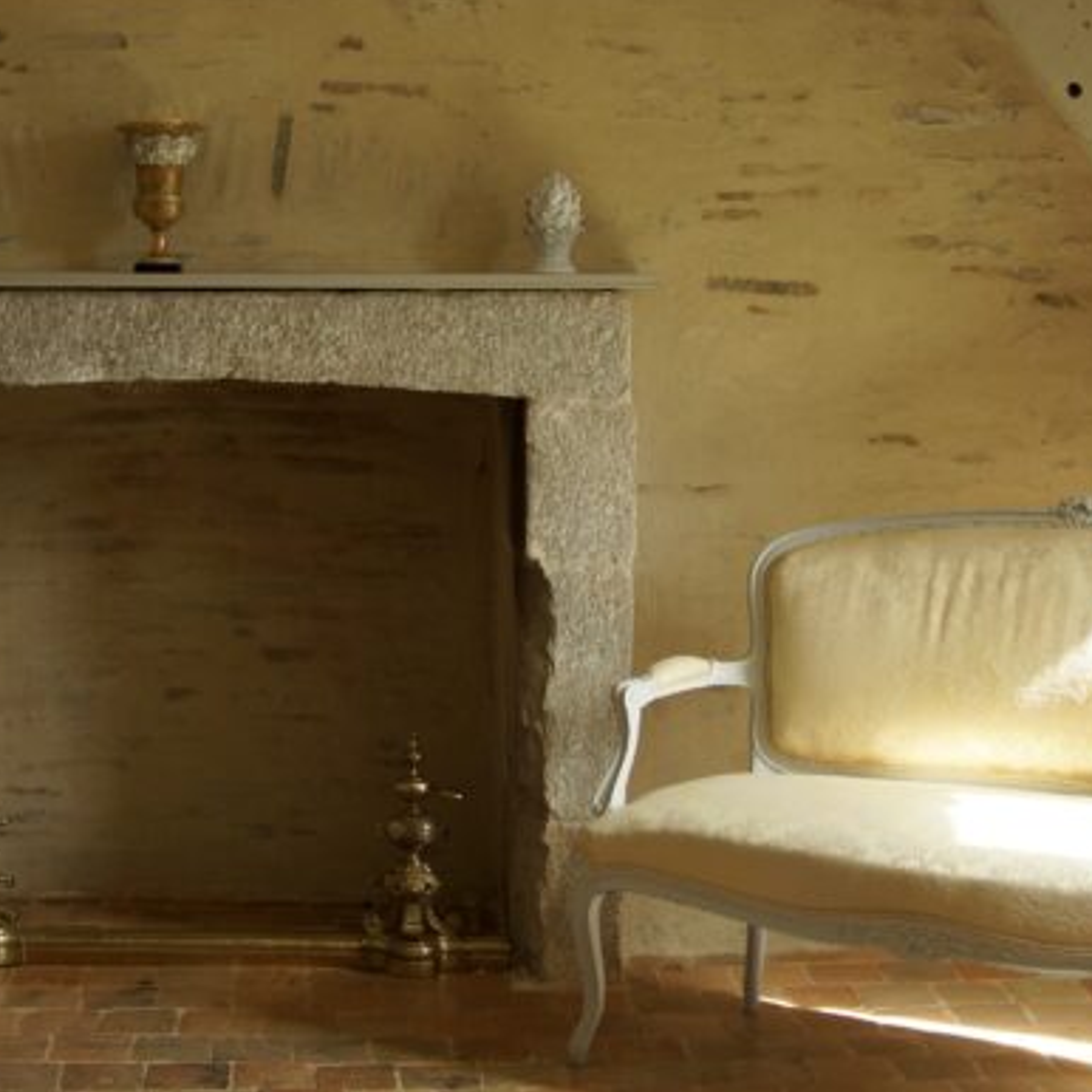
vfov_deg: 24.3
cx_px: 453
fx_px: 2534
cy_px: 460
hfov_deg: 24.3
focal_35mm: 71
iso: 100
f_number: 4
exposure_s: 1/60
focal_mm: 28
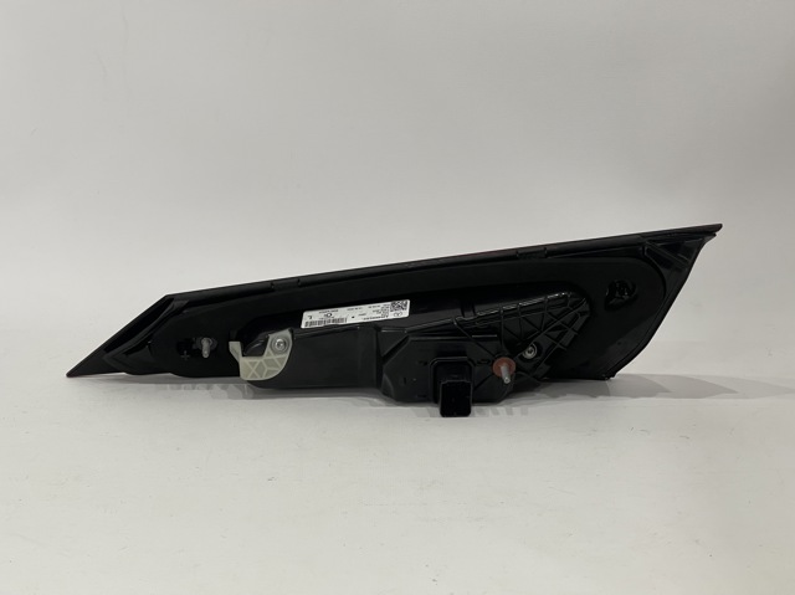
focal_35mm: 64
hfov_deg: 30.3
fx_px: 1469
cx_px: 398
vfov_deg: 22.9
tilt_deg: -15.8
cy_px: 298
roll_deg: -0.1
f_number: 2.2
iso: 160
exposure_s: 1/100
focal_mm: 7.5
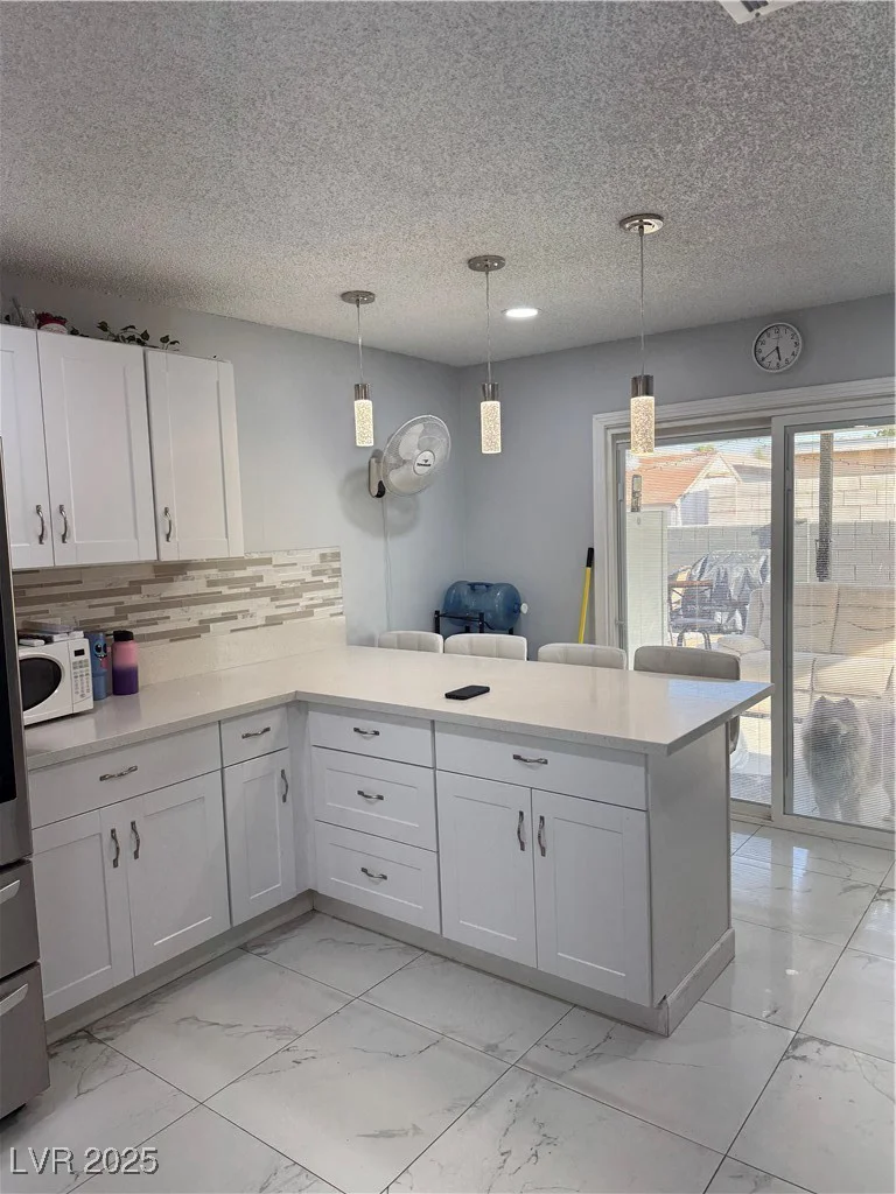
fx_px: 828
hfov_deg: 56.8
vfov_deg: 71.6
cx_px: 448
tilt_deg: -5.9
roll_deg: +2.5
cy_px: 597
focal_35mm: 24
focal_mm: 6.76
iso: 80
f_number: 1.78
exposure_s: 1/170
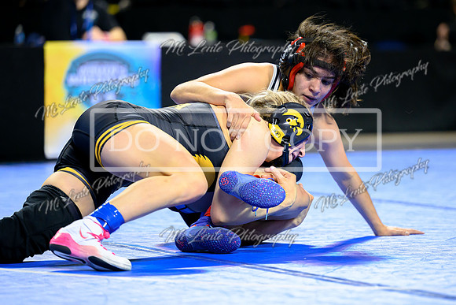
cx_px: 245
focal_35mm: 184
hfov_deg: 11.2
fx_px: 2332
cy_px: 150
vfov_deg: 7.5
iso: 3200
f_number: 2.8
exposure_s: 1/800
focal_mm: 150
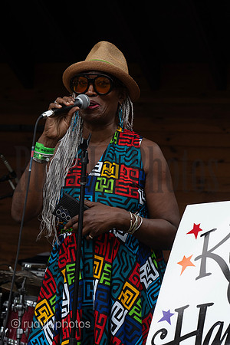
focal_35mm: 105
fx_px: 1006
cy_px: 172
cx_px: 115
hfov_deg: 13.0
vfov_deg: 19.5
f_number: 6.3
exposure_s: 1/1000
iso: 800
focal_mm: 70
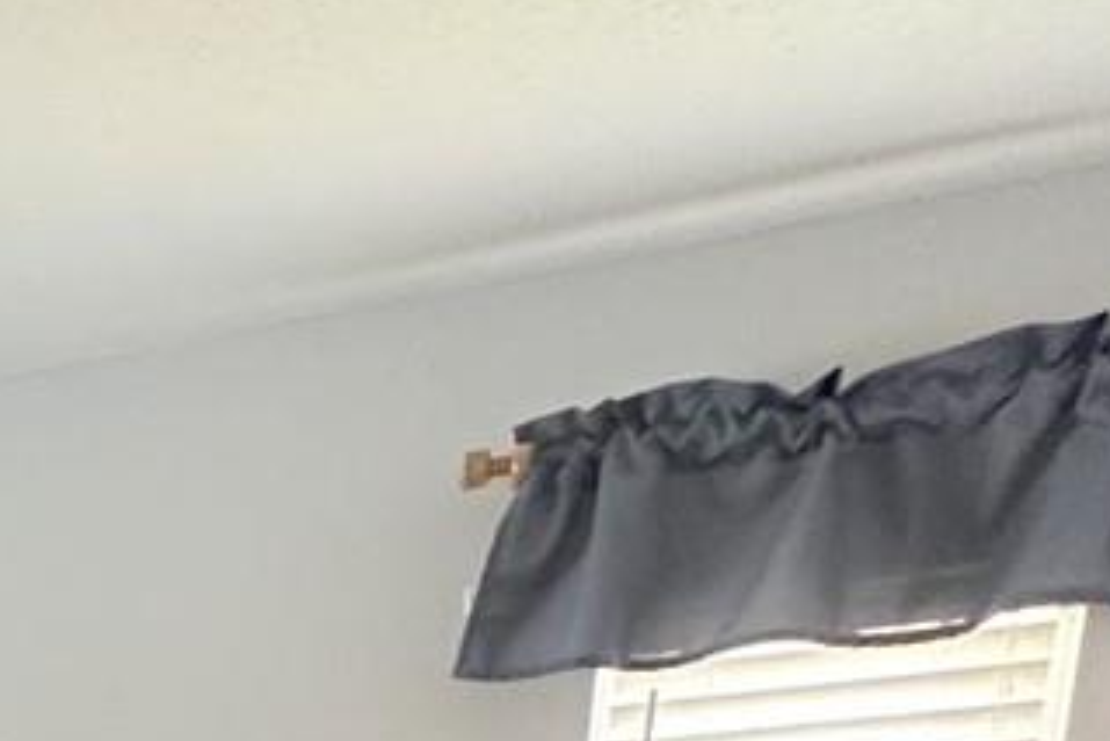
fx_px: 2252
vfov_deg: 14.7
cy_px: 1565
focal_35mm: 73
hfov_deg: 19.1
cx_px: -1013
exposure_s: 1/60
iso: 250
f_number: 2.2
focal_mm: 2.22
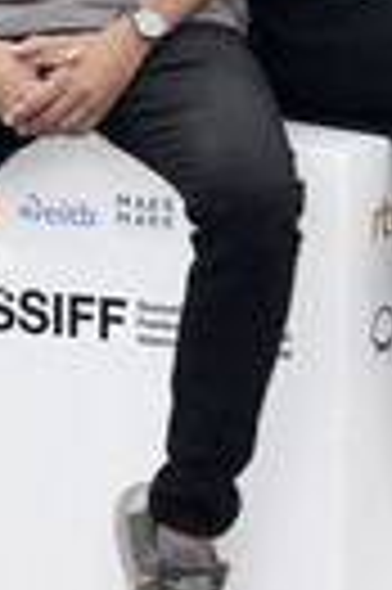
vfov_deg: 5.2
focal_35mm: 397
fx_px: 6501
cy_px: 50
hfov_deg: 3.5
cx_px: 275
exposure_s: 1/640
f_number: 5.6
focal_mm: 130
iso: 400
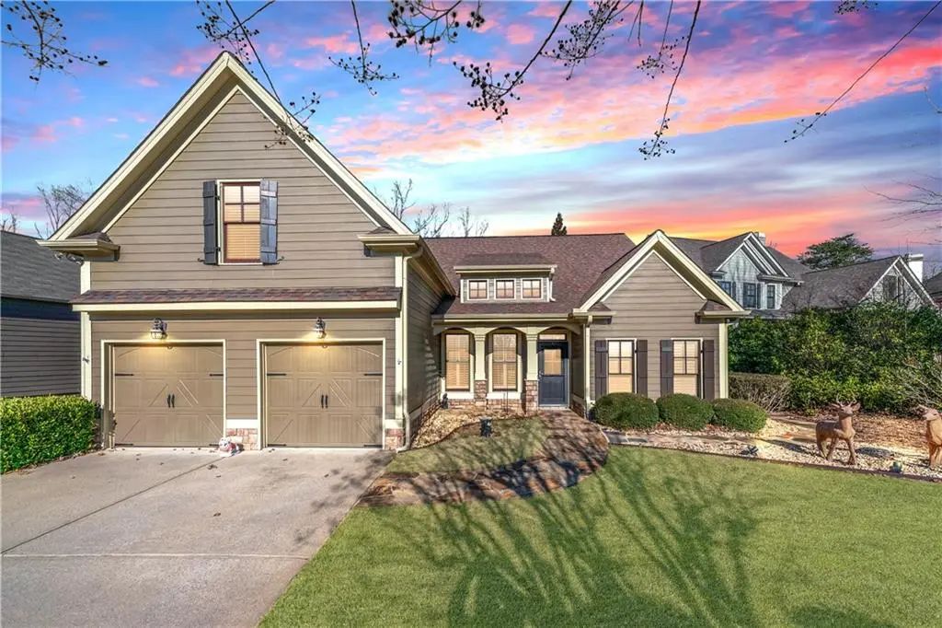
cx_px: 471
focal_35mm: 15
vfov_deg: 78.0
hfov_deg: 101.2
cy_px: 314
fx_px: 387
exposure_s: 1/3200
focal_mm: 14.8
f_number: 5.6
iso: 250
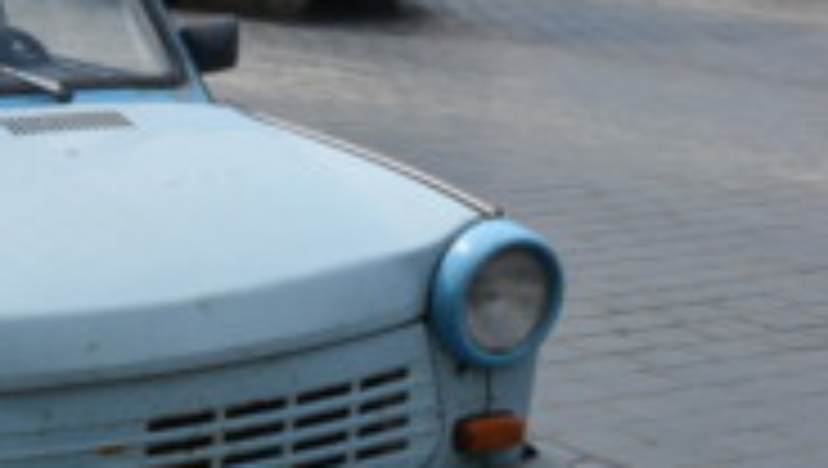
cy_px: 346
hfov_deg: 18.5
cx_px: -130
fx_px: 2418
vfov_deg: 11.0
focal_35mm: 110
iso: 160
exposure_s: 1/200
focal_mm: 16.1
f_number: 9
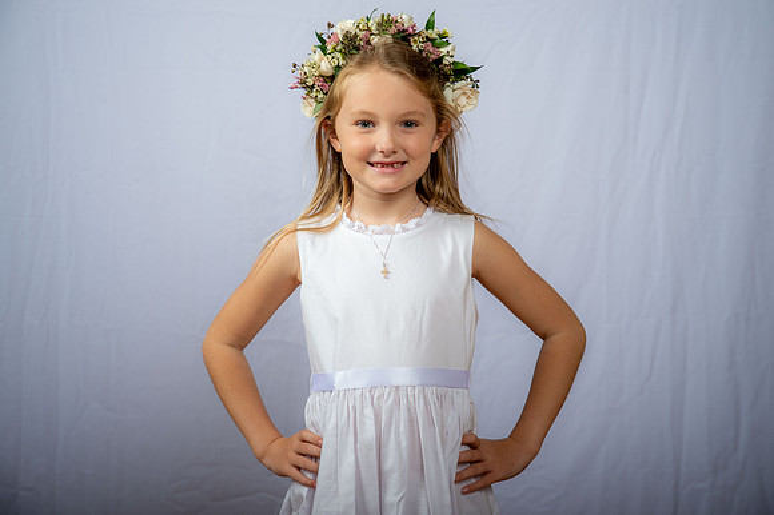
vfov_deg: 20.6
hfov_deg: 30.5
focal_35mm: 66
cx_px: 387
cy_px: 258
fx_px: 1418
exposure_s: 1/200
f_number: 6.3
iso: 250
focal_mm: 66
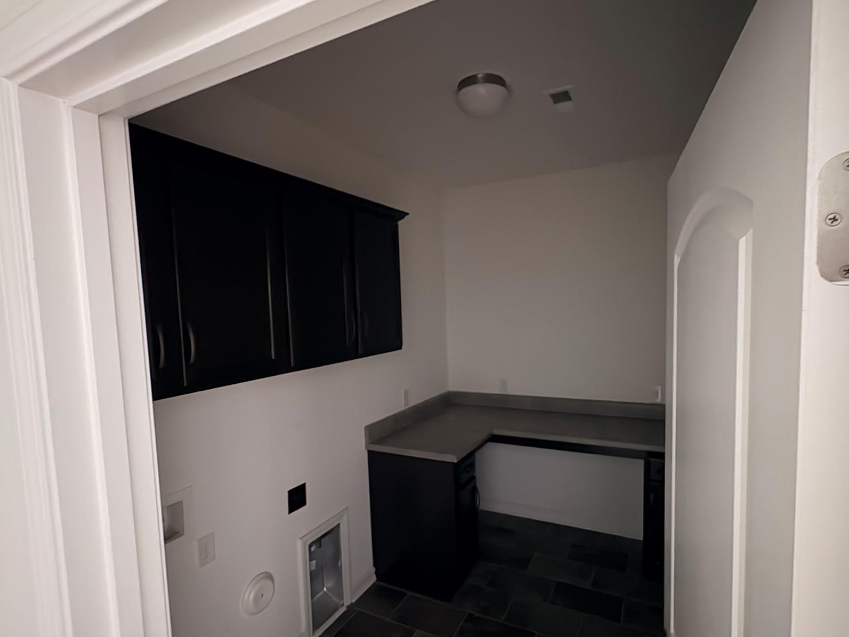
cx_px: 440
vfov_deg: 71.5
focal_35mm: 18
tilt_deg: -3.3
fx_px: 442
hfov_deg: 87.7
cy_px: 339
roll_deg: +2.1
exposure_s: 1/8
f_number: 2.2
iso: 500
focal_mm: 2.22
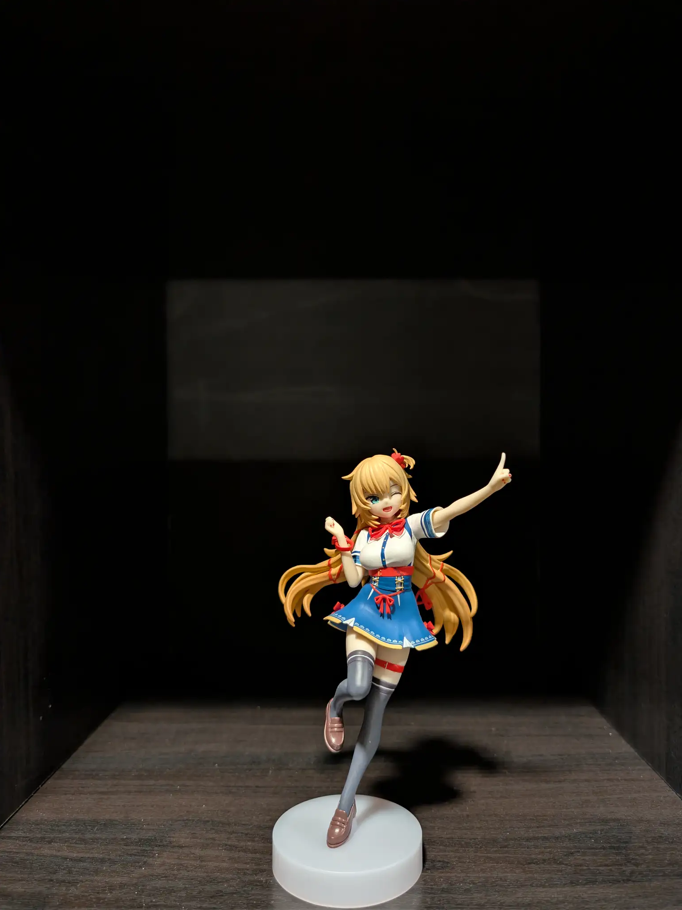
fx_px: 657
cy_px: 471
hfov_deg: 54.9
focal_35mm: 25
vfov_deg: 69.4
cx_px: 354
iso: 63
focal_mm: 6.9
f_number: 1.68
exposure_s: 1/15
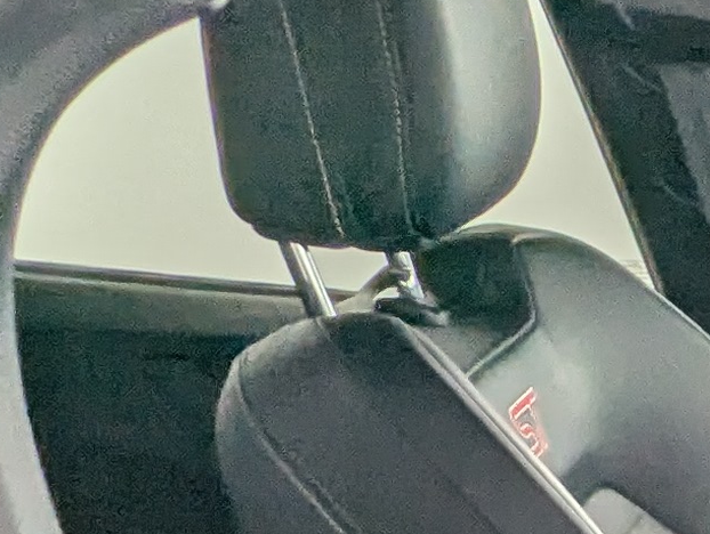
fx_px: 2156
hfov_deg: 12.4
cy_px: 1300
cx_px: 1914
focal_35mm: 105
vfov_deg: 11.5
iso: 40
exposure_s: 1/75.5
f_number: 2.2
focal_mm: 2.35
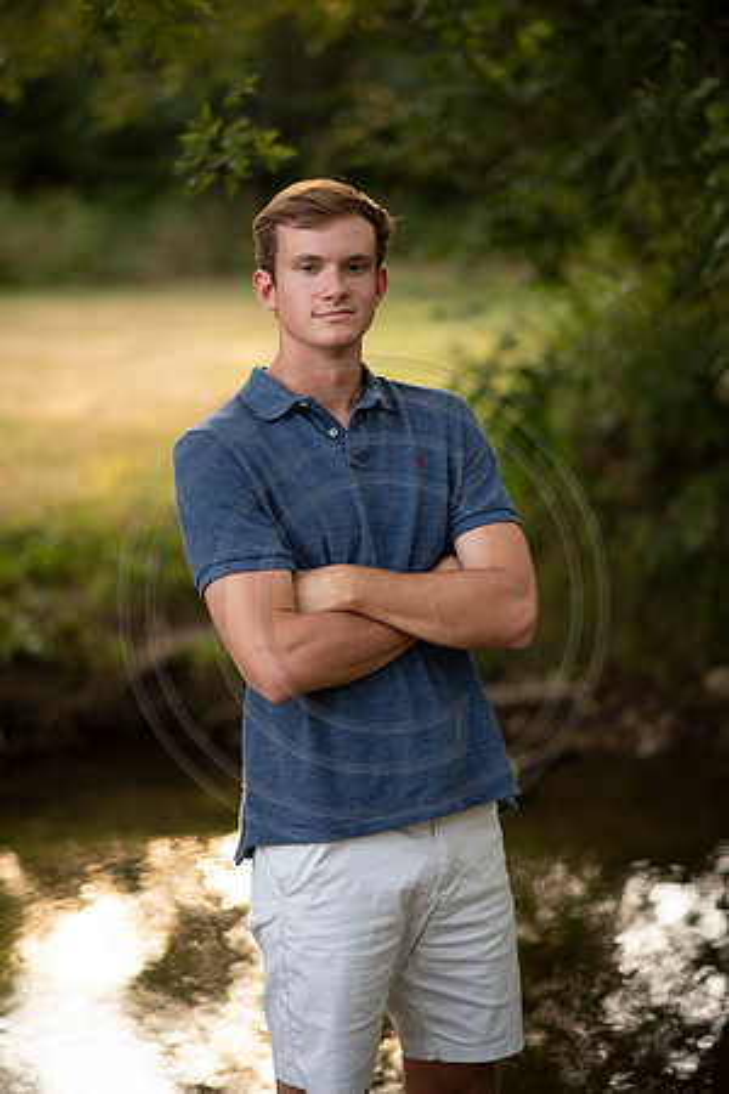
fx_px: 2582
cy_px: 547
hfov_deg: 16.1
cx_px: 364
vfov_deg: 23.9
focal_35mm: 85
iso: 125
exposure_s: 1/250
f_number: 1.8
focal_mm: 85
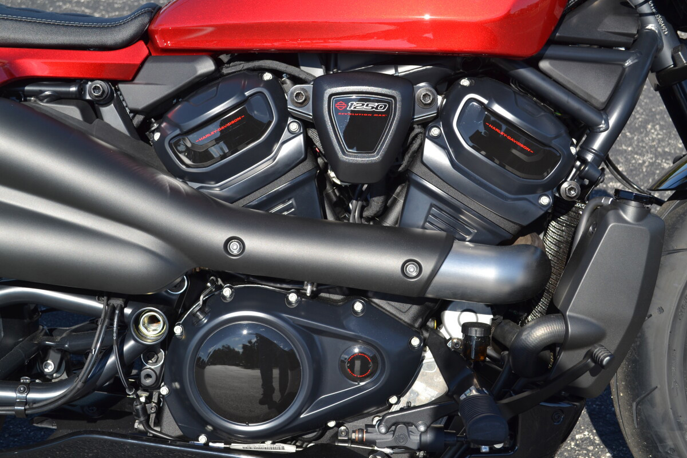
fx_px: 1002
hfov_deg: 37.9
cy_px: 229
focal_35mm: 52
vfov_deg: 25.8
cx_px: 344
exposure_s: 1/200
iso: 100
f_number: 7.1
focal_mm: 35
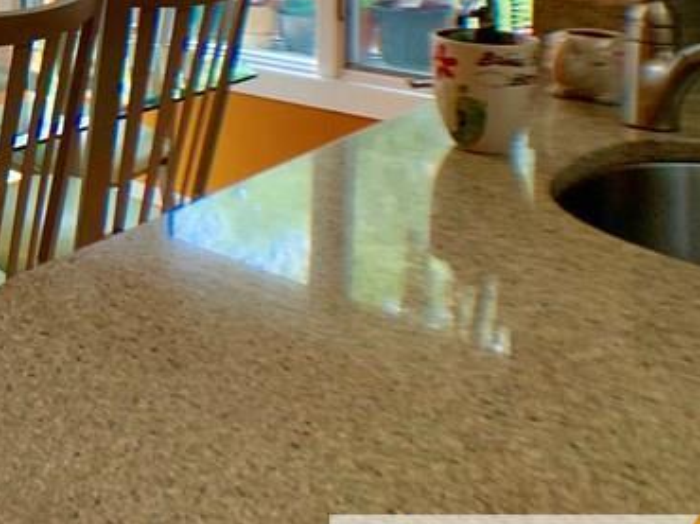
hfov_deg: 23.4
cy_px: -93
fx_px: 1455
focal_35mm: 72
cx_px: -254
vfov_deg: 19.3
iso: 64
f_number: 1.8
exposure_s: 1/120
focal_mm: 4.25
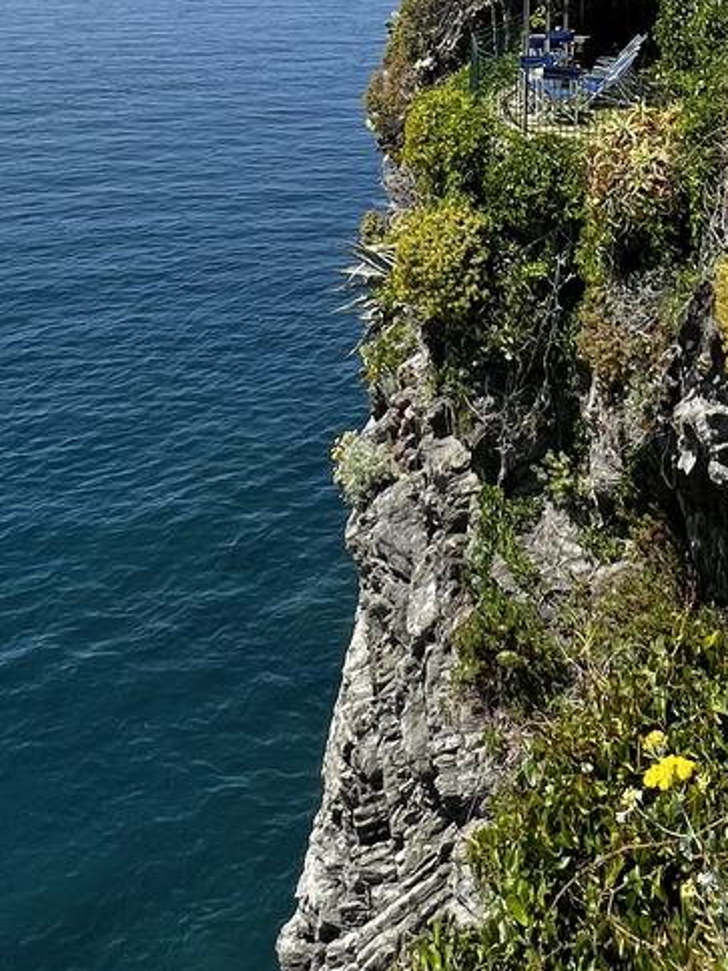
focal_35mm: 43
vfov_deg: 34.8
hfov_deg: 33.2
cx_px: 497
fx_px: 1206
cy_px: -199
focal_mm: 1.57
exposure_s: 1/1357
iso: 32
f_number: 1.8
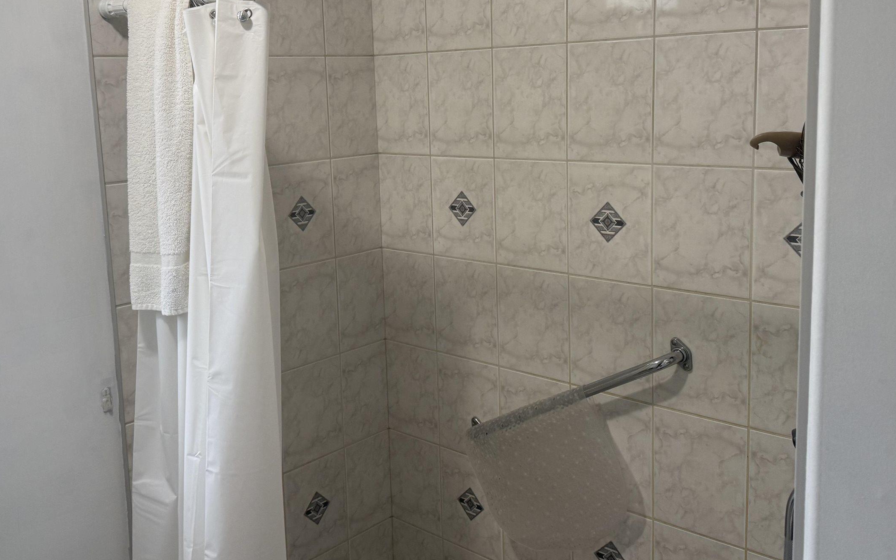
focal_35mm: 37
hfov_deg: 52.7
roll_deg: +2.1
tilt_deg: -8.8
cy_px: 215
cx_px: 412
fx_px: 903
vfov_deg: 34.3
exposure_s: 1/60
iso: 100
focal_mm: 6.76
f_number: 1.78
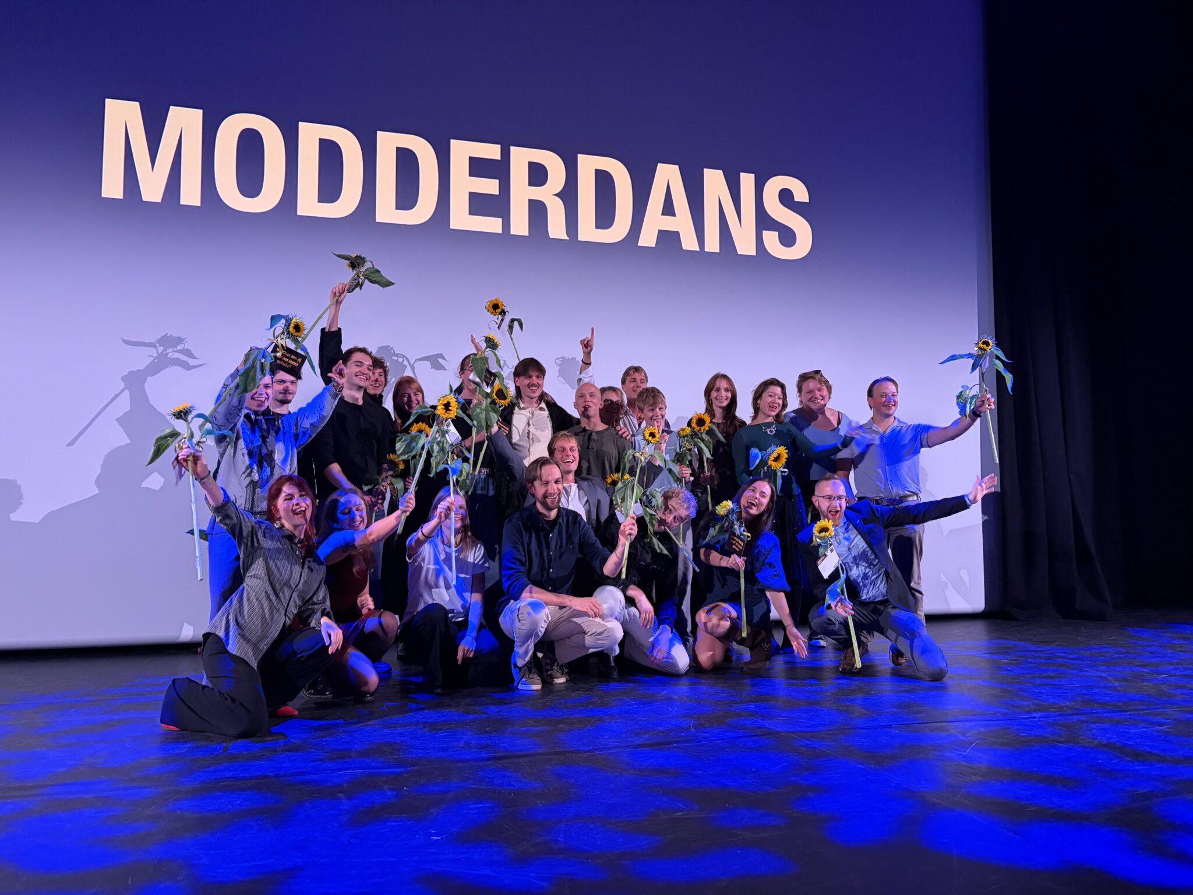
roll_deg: +1.3
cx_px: 596
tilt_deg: +3.9
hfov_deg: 67.3
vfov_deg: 53.1
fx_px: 896
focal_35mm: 26
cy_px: 448
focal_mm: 5.96
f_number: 1.6
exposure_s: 1/48
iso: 400
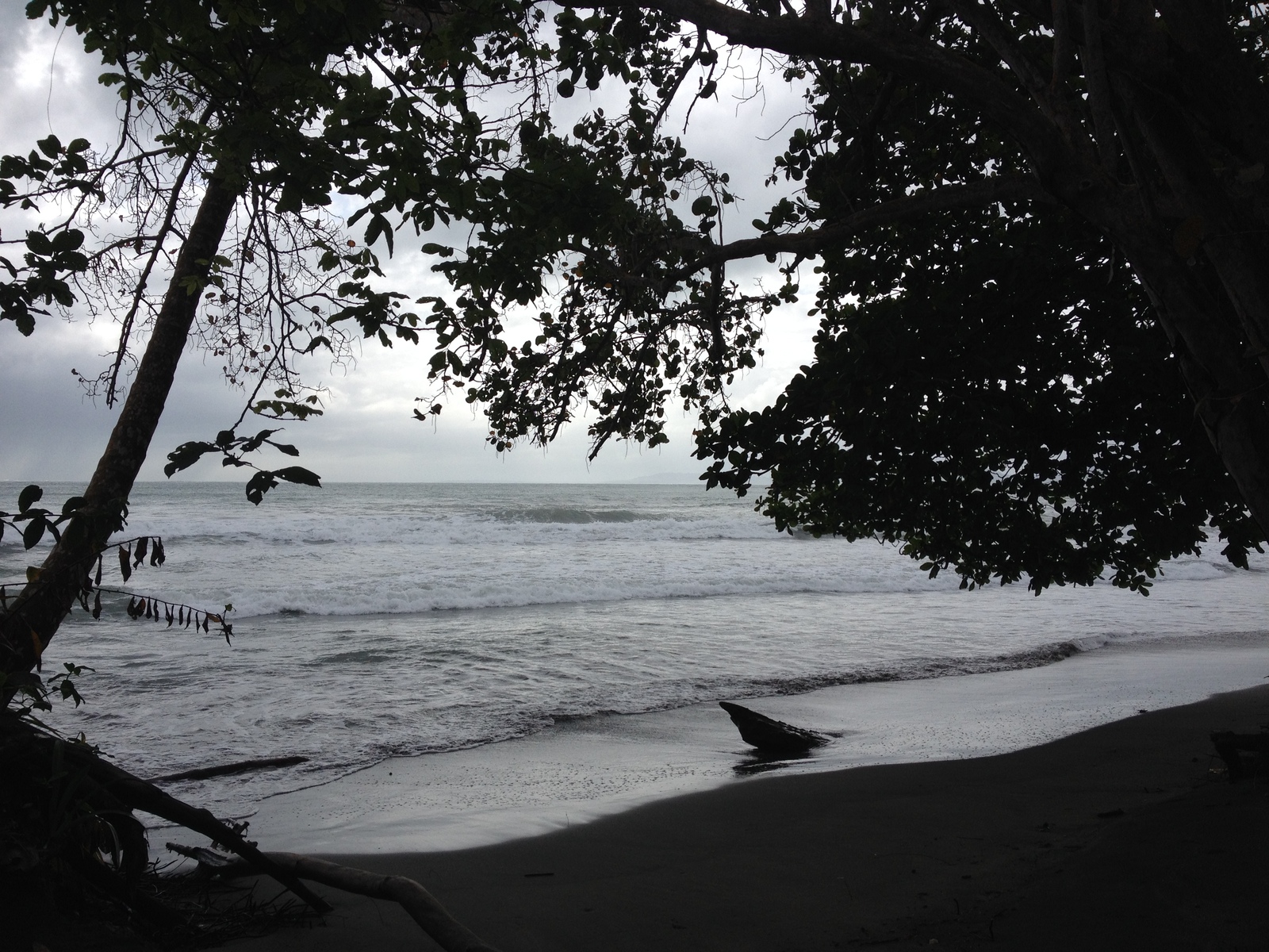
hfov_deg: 52.6
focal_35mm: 35
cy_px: 476
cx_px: 634
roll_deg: -0.3
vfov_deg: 40.7
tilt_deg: -2.9
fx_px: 1283
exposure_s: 1/2208
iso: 50
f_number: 2.4
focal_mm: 4.28
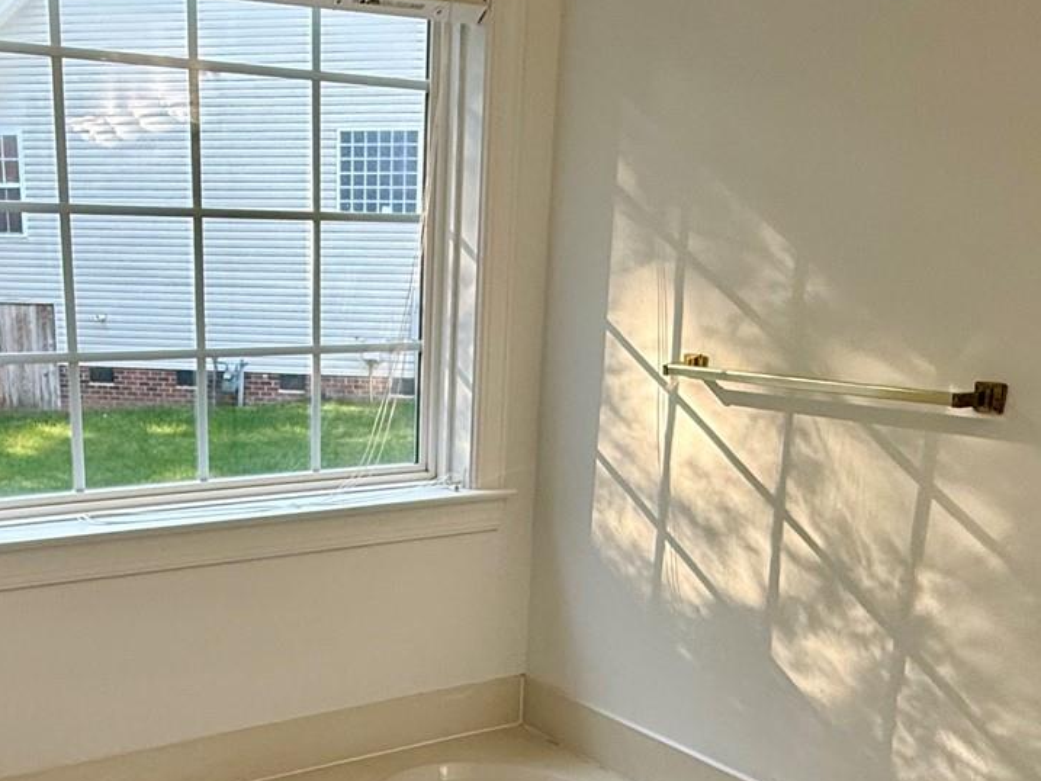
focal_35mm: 40
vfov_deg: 35.2
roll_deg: -0.5
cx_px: 367
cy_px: 581
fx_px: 1203
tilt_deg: -14.9
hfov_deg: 46.2
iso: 100
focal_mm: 2.22
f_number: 2.2
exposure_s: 1/120
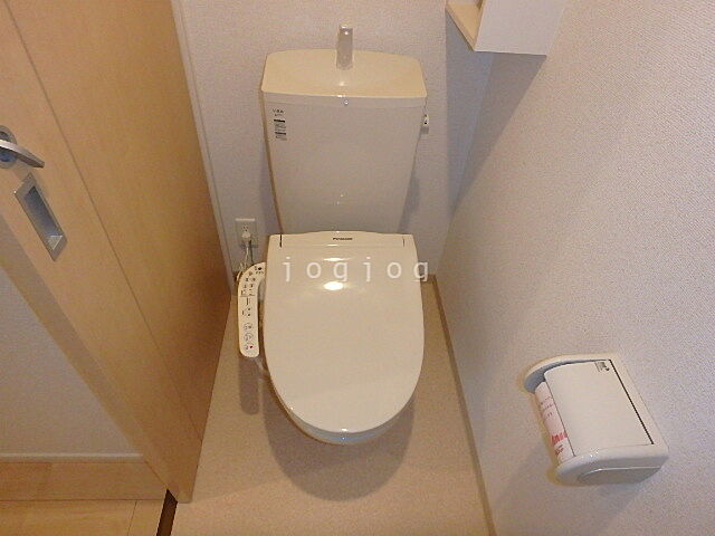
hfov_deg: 79.0
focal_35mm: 21
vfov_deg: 63.4
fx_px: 434
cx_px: 358
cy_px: 268
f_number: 3.5
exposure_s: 1/60
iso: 800
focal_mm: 3.7
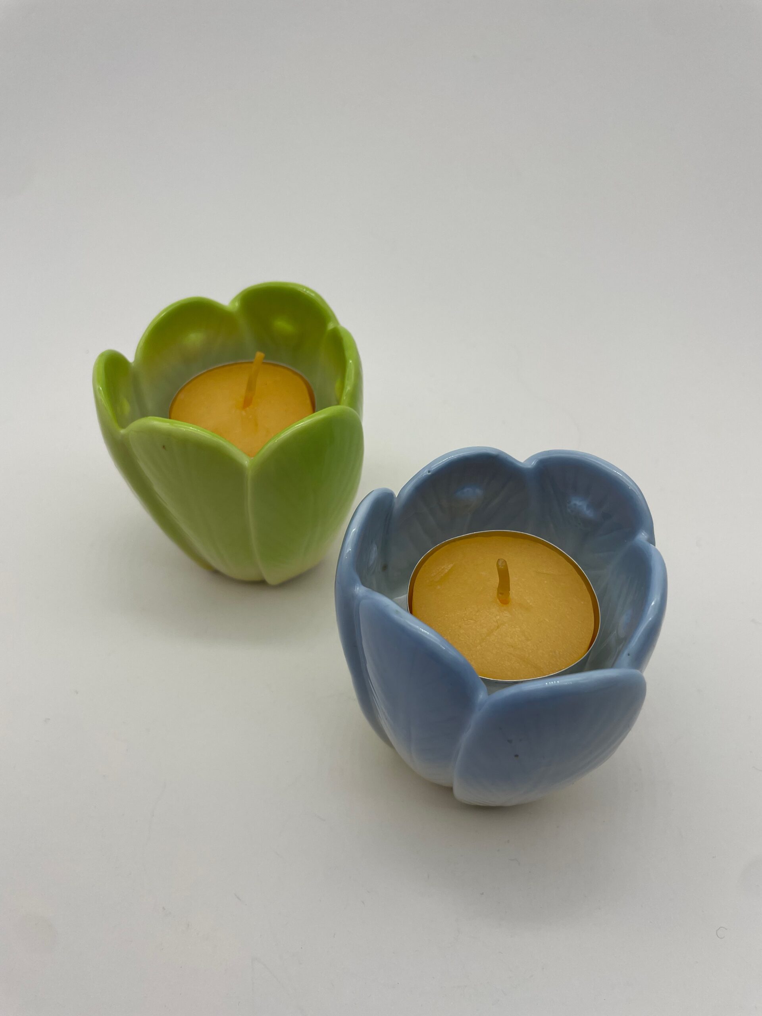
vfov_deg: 67.3
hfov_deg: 53.1
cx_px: 381
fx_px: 763
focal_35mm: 26
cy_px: 508
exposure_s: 1/454
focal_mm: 4.2
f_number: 1.6
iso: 32
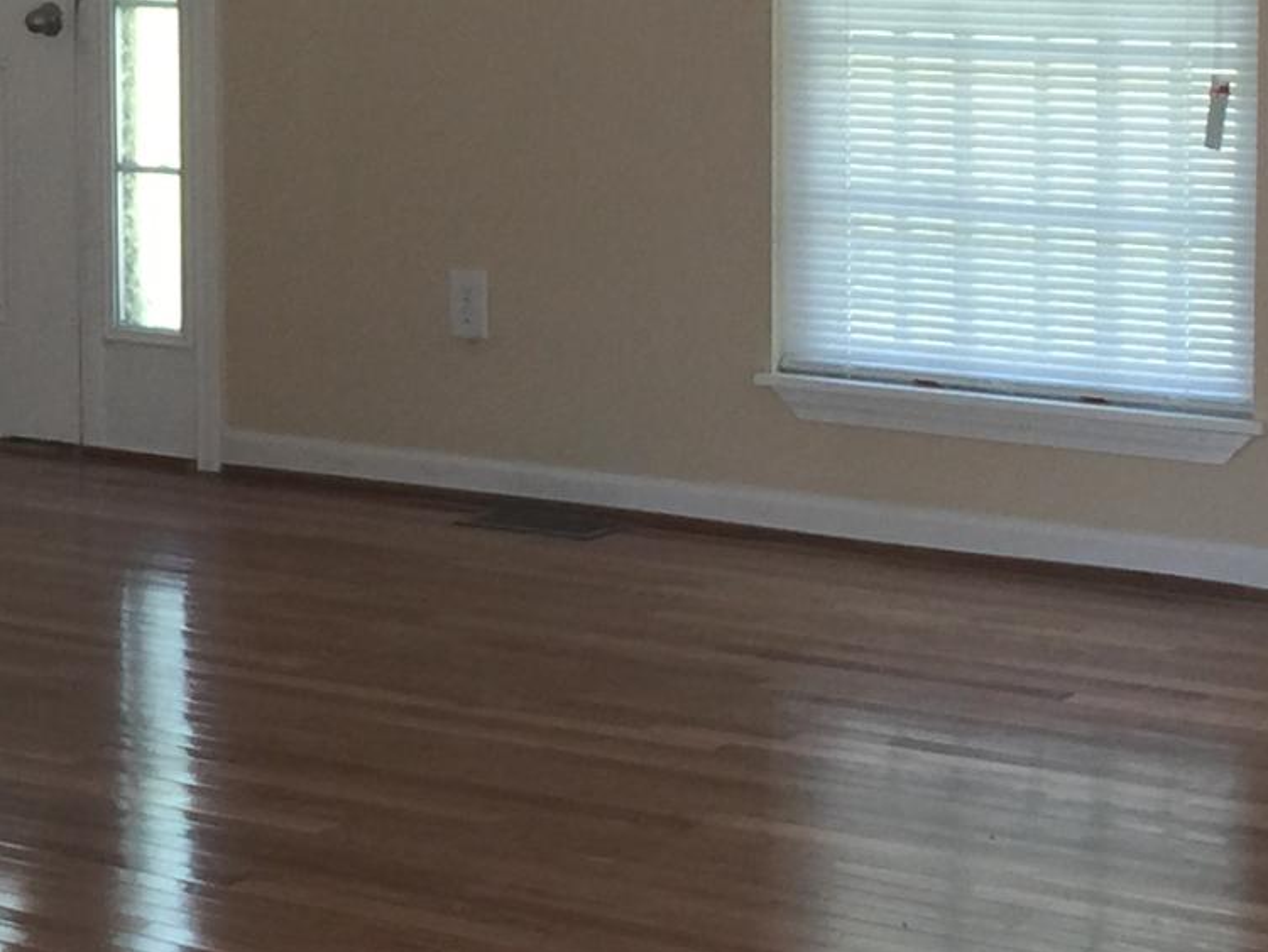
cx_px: 59
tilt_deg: -5.4
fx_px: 4250
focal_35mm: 116
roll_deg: +0.1
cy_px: 130
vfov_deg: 12.7
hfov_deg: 16.7
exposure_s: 1/30
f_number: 2.2
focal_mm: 4.15
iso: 32
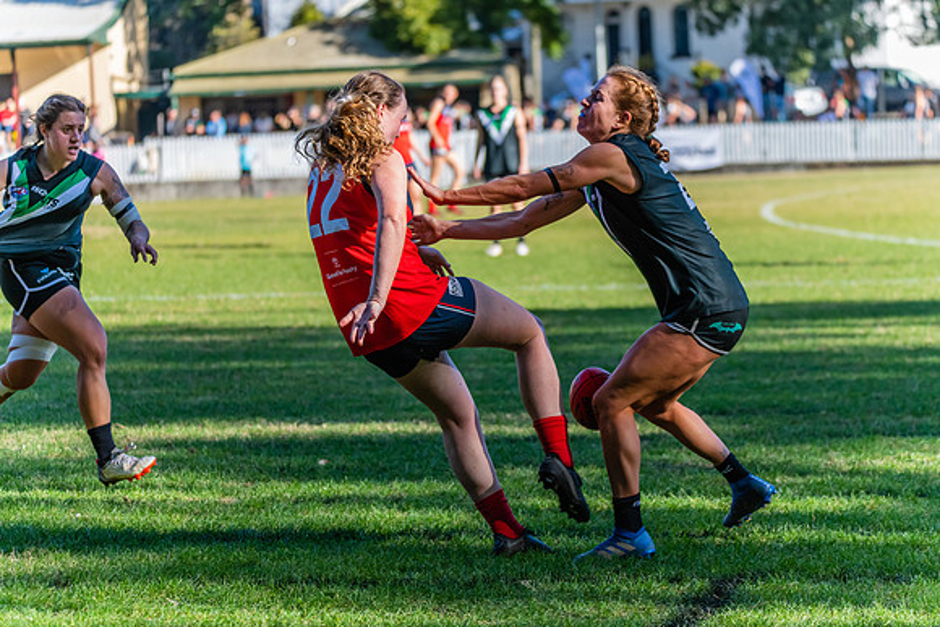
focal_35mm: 150
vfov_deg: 9.2
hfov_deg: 13.7
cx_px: 470
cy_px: 314
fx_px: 3917
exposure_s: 1/1600
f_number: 5
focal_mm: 150
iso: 800
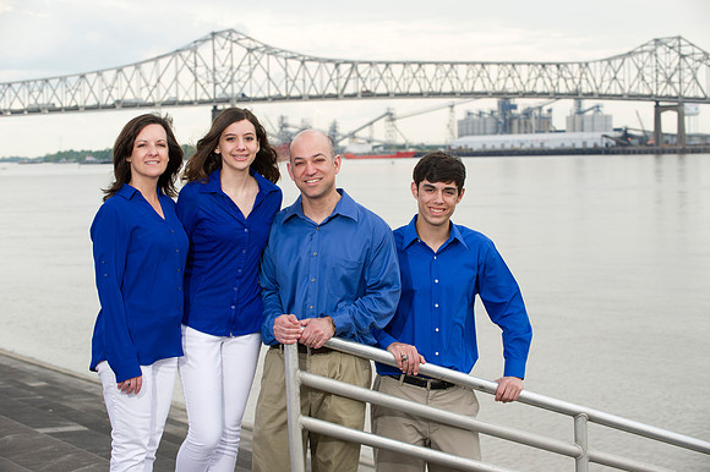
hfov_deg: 23.7
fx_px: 1695
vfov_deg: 15.9
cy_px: 236
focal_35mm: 86
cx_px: 355
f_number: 5.6
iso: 320
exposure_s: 1/250
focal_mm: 86
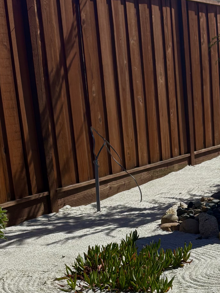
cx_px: 179
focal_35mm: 81
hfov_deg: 18.0
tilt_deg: -13.9
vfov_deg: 23.5
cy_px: 266
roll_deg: +3.9
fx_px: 686
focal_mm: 5.96
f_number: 1.6
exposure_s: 1/6993
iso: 50
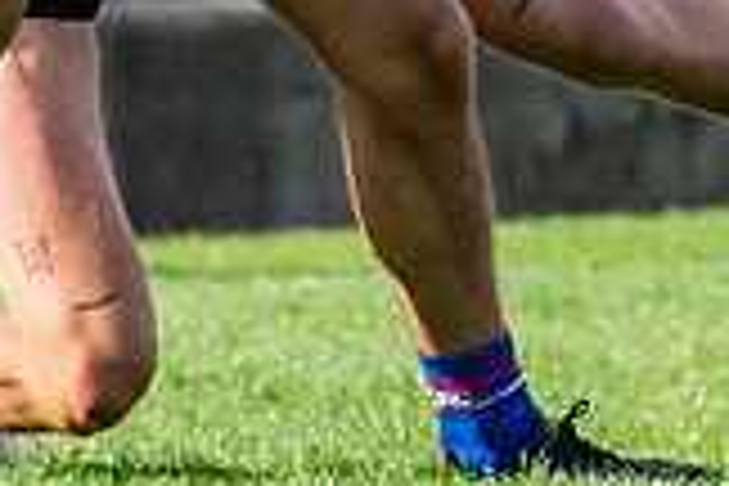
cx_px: 181
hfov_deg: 0.6
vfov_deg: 0.4
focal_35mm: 3617
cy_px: -398
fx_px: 73239
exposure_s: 1/1600
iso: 800
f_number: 7.1
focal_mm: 420
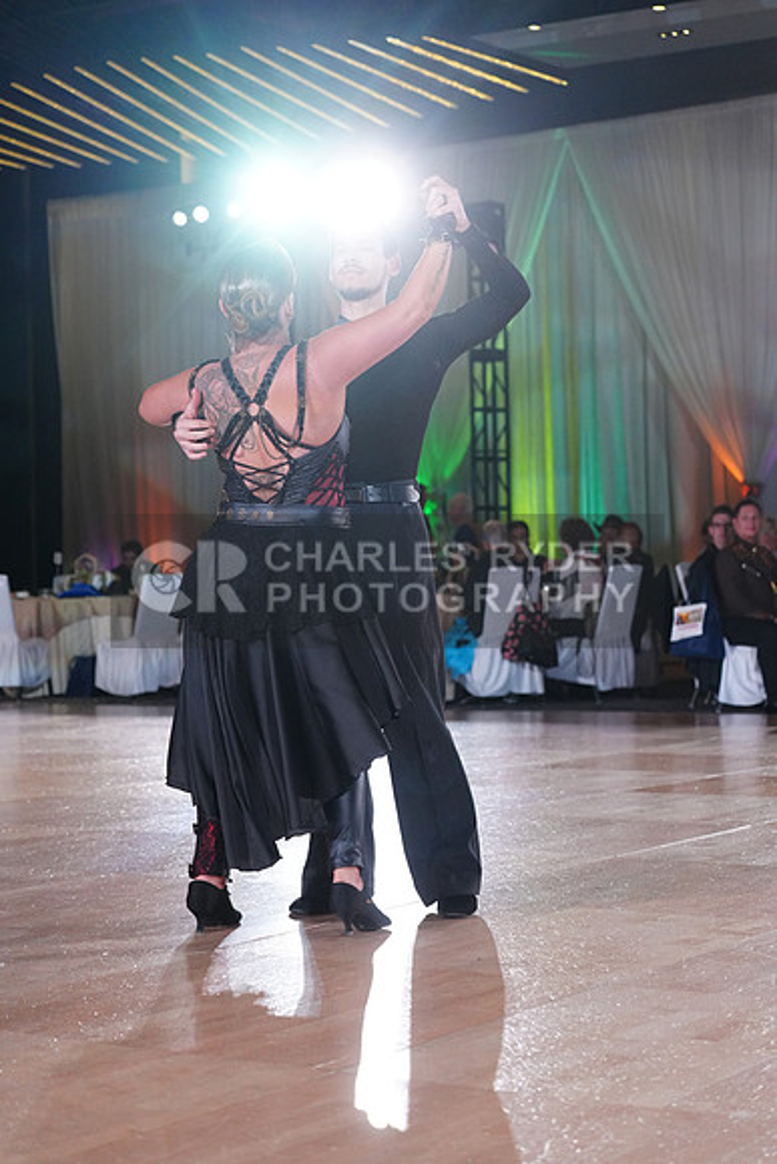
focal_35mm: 70
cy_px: 582
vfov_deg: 28.8
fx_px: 2265
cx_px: 388
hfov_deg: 19.5
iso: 2500
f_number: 4
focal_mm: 70
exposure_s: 1/400
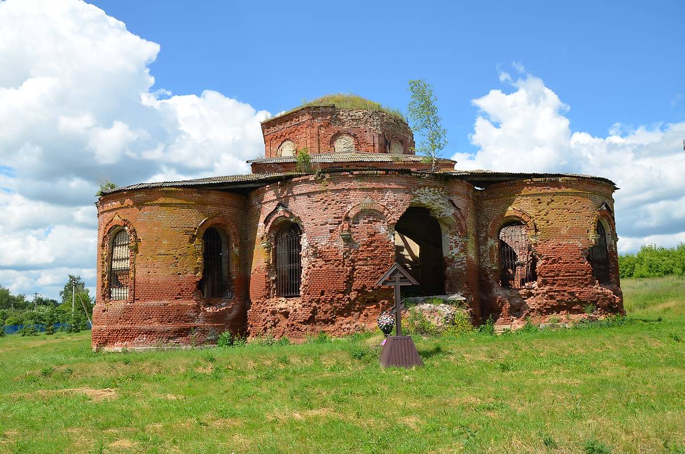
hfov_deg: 59.6
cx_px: 342
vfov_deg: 41.5
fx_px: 598
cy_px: 227
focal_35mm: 32
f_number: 8
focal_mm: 21
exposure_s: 1/250
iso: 100
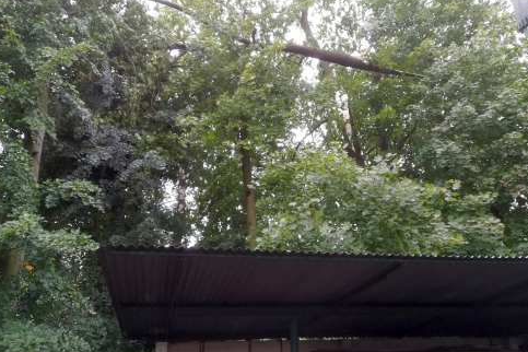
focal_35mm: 28
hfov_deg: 65.5
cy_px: 165
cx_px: 267
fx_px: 411
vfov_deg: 46.4
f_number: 2.2
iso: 64
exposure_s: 1/100
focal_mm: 3.83
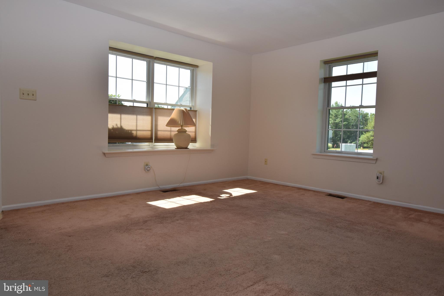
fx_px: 296
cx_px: 222
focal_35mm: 24
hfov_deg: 73.7
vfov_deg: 53.1
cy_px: 148
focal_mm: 16
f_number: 8
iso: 360
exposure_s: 1/200
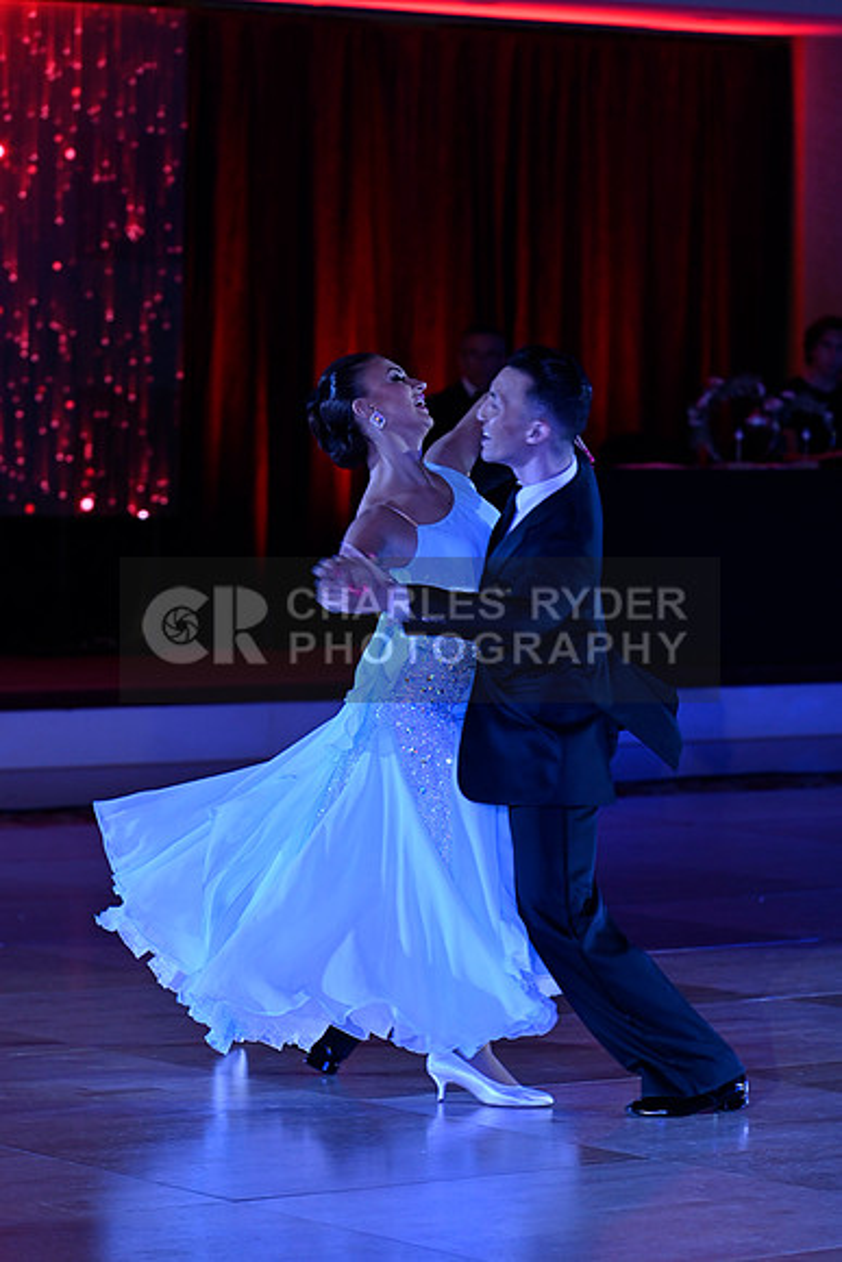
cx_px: 421
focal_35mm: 150
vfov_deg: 13.7
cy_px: 631
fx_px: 5259
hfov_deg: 9.2
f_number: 4
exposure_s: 1/200
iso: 1600
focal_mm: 150
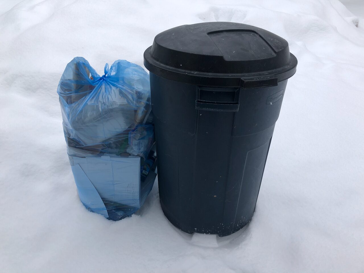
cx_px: 182
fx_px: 294
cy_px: 136
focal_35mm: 28
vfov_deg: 49.7
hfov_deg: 63.4
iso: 20
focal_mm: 4
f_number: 1.8
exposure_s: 1/432
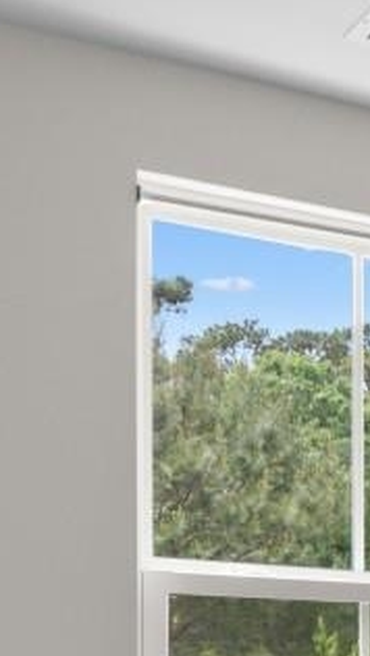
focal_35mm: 86
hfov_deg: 10.8
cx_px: 1012
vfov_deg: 23.3
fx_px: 1498
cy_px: 714
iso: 100
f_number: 4.8
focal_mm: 11
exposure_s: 1/50
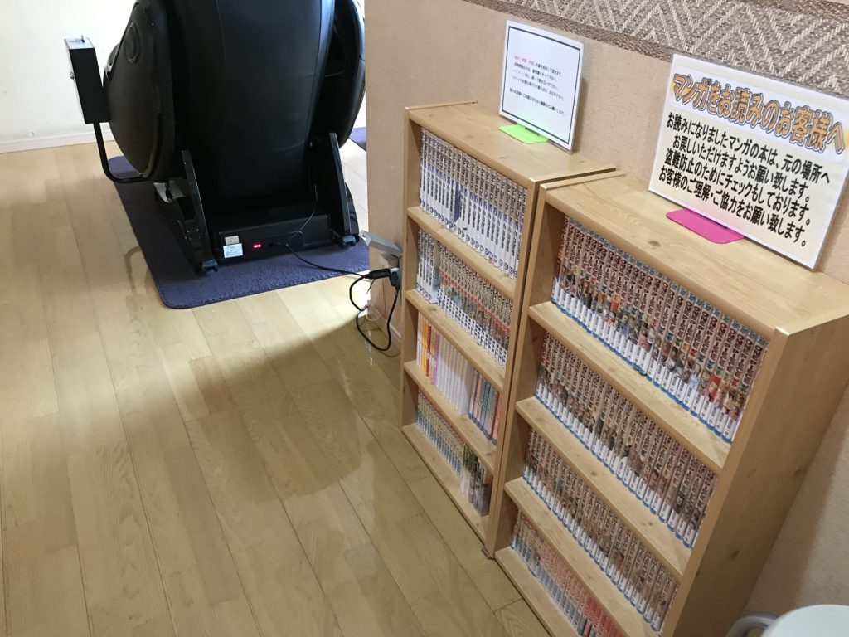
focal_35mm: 28
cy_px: 318
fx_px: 687
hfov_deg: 63.4
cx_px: 424
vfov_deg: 49.7
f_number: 1.8
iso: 100
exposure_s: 1/11
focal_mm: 3.99
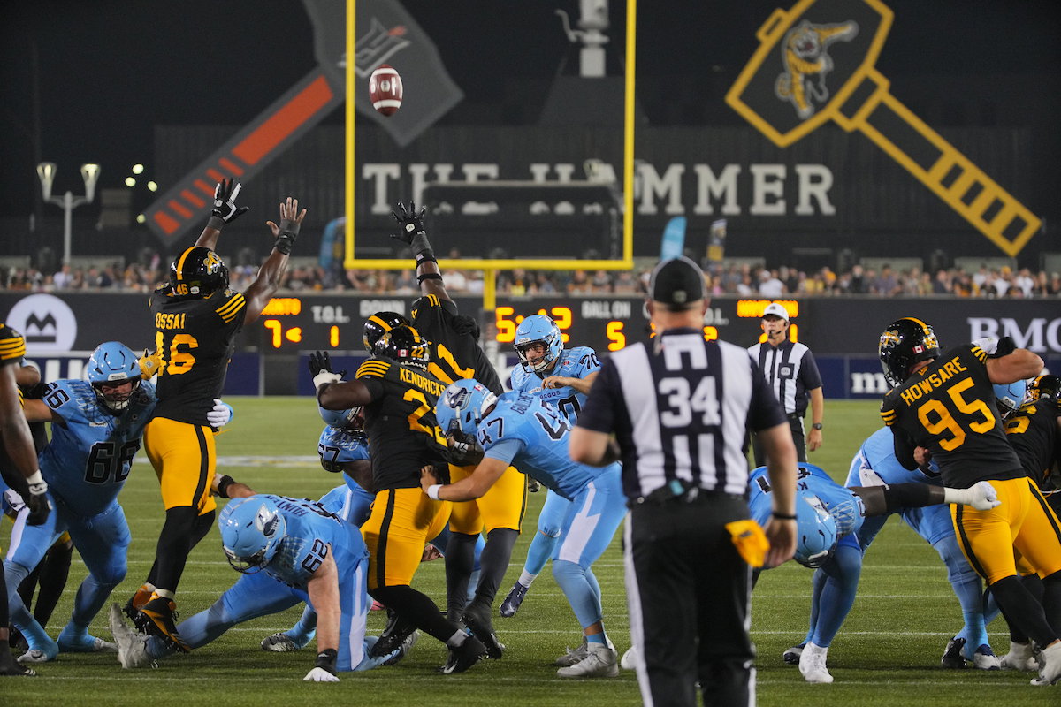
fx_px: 5894
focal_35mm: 200
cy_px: 354
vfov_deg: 6.9
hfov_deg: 10.3
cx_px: 530
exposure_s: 1/1250
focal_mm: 200
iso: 3200
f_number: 4
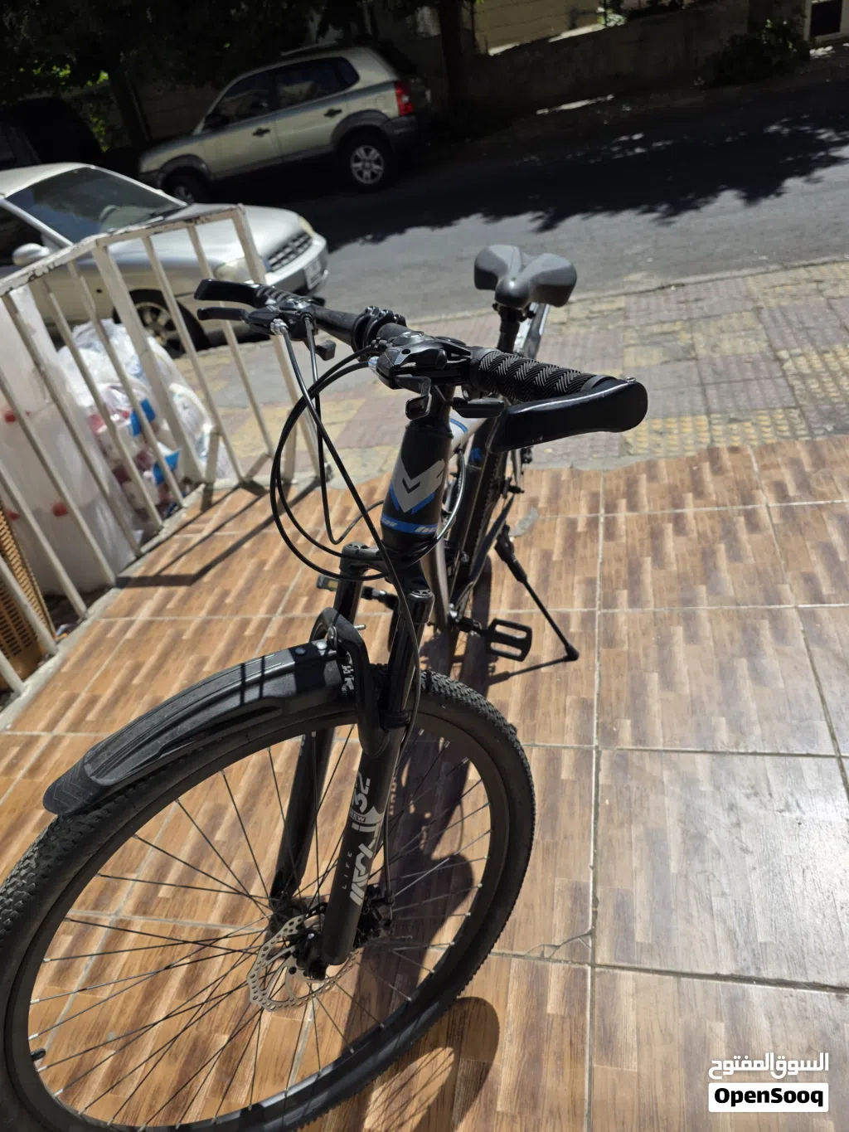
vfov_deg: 73.9
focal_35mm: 23
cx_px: 424
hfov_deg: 58.9
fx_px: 752
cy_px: 566
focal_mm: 6.3
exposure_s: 1/7626
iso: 80
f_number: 1.7
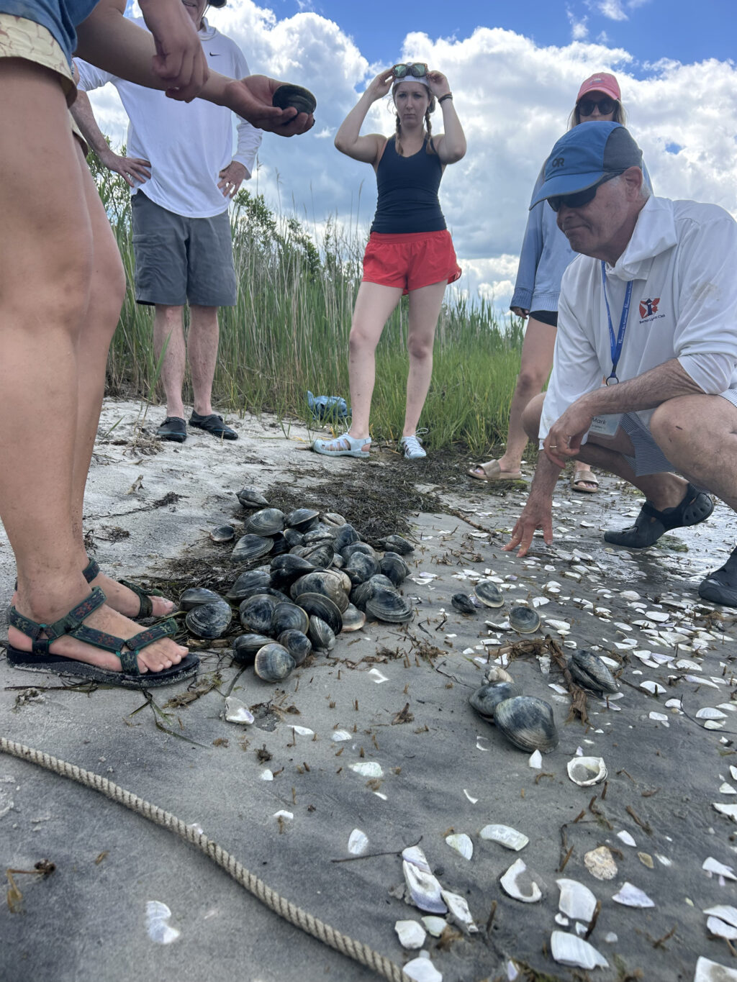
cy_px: 491
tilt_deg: -4.3
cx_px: 368
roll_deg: +0.0
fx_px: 738
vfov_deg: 67.3
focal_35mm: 26
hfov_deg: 53.1
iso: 50
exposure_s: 1/1295
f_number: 1.5
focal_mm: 5.7
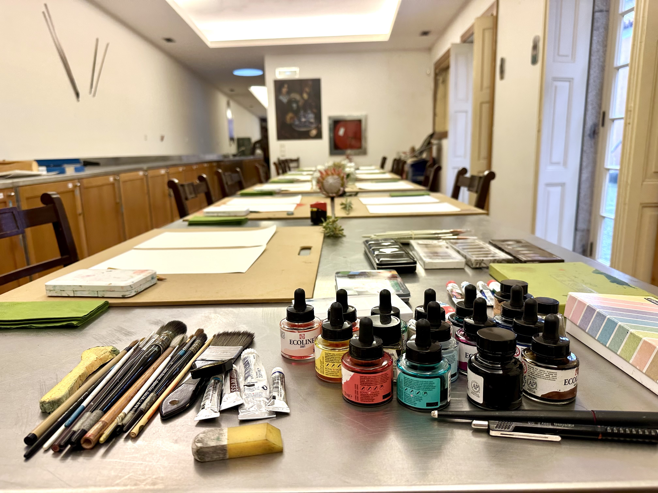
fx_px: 456
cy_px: 246
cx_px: 329
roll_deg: +1.9
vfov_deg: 56.8
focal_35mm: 24
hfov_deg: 71.6
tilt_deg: -11.8
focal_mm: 6.86
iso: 160
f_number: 1.78
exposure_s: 1/100
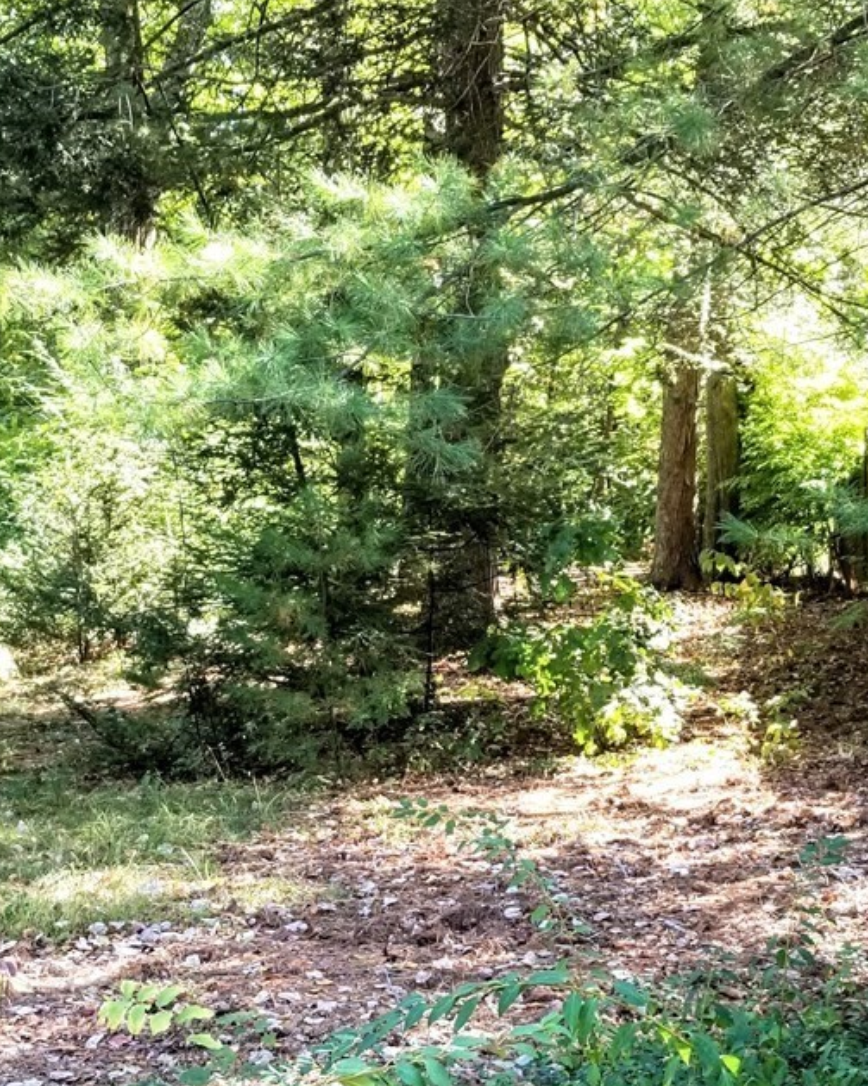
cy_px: 684
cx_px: 497
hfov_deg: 24.6
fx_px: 1991
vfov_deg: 30.4
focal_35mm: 62
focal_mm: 4.3
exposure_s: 1/86
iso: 50
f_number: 1.7
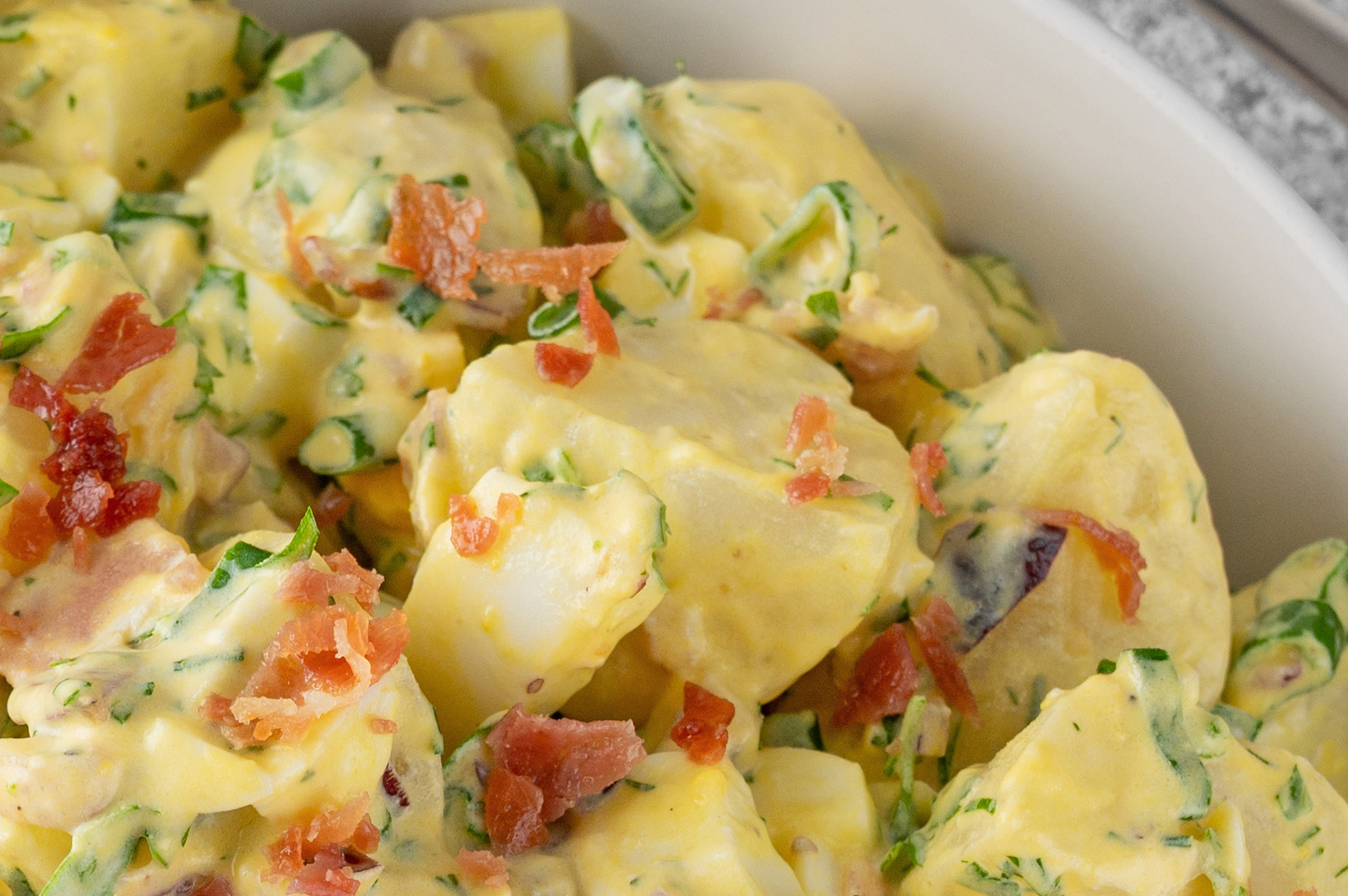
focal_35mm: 178
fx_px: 6660
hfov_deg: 11.5
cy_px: 1060
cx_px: 282
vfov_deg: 7.6
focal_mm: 50
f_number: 8
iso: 320
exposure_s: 1/200
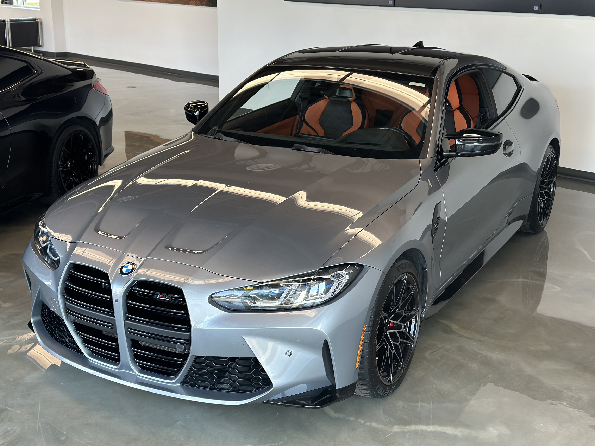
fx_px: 825
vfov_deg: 30.3
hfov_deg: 39.7
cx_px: 298
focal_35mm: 48
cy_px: 223
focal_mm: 6.86
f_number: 1.78
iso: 100
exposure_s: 1/172
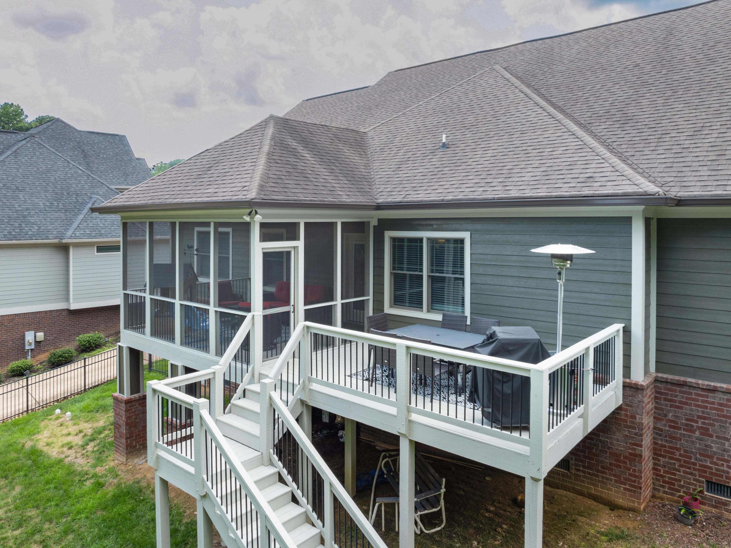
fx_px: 507
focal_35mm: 24
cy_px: 274
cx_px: 366
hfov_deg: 71.6
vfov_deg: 56.8
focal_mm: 12.29
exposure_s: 1/8
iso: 100
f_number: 7.1
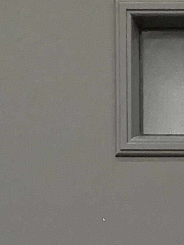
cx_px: 239
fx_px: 1289
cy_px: 571
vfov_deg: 9.7
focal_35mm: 182
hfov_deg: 8.1
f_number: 1.8
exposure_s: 1/16.7
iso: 1733
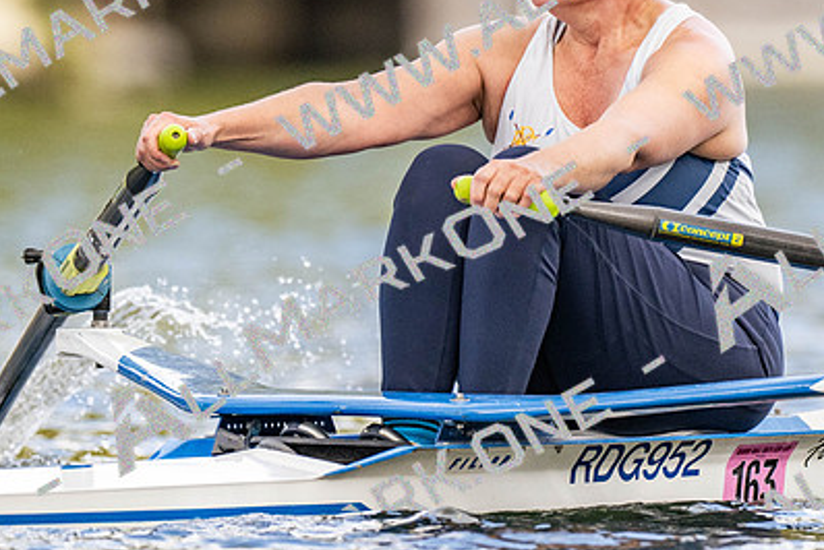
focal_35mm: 1312
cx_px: 532
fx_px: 30051
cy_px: 156
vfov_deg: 1.0
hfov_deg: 1.6
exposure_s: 1/2500
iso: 900
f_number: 4
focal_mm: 600
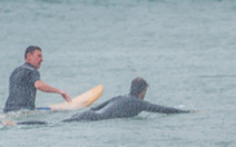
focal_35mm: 1525
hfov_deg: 1.4
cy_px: 198
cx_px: 235
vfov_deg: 0.9
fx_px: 9798
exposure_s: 1/320
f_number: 5.6
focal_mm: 500
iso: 900
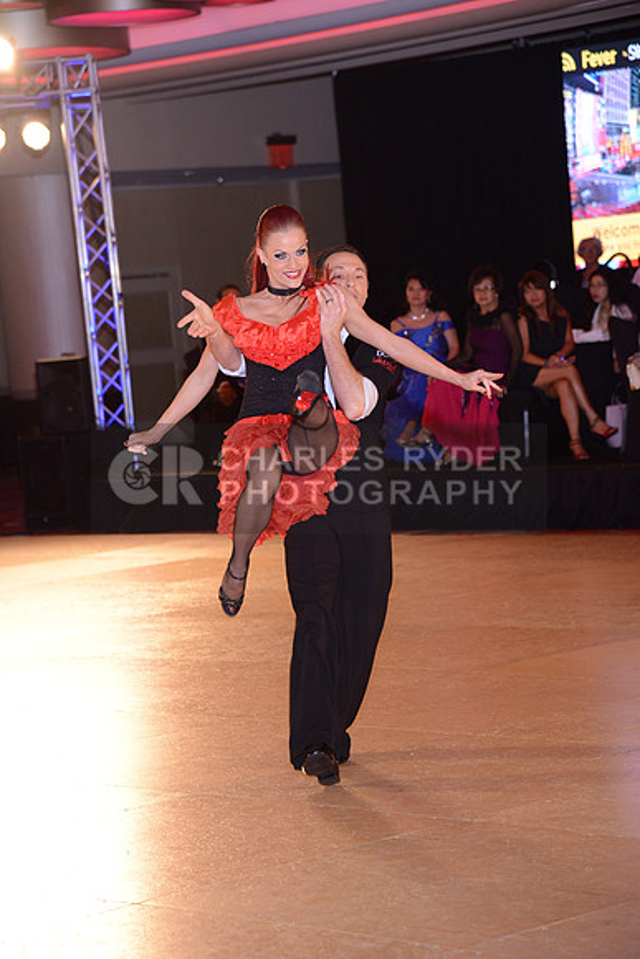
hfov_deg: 11.4
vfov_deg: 17.1
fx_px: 3198
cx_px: 320
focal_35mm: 120
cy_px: 480
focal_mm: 120
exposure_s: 1/250
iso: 1600
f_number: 5
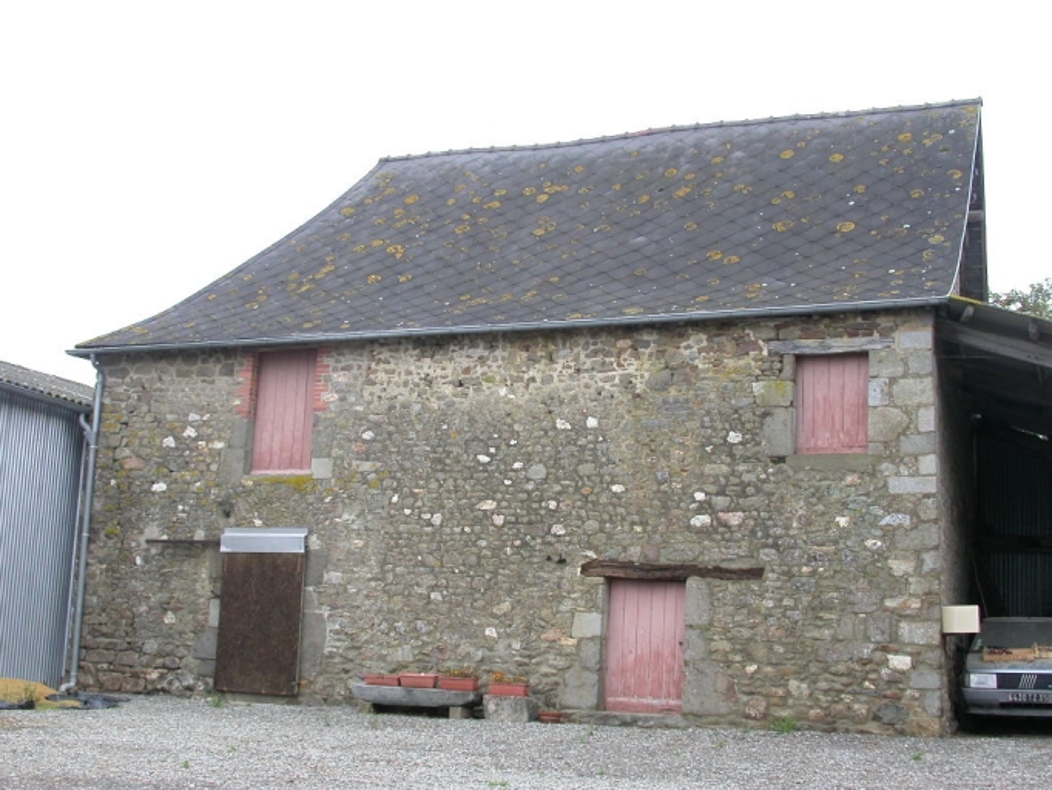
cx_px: 526
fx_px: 1368
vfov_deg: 32.2
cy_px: 395
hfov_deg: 42.1
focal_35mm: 45
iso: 100
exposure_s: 1/64.1
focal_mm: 9.3
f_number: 3.5
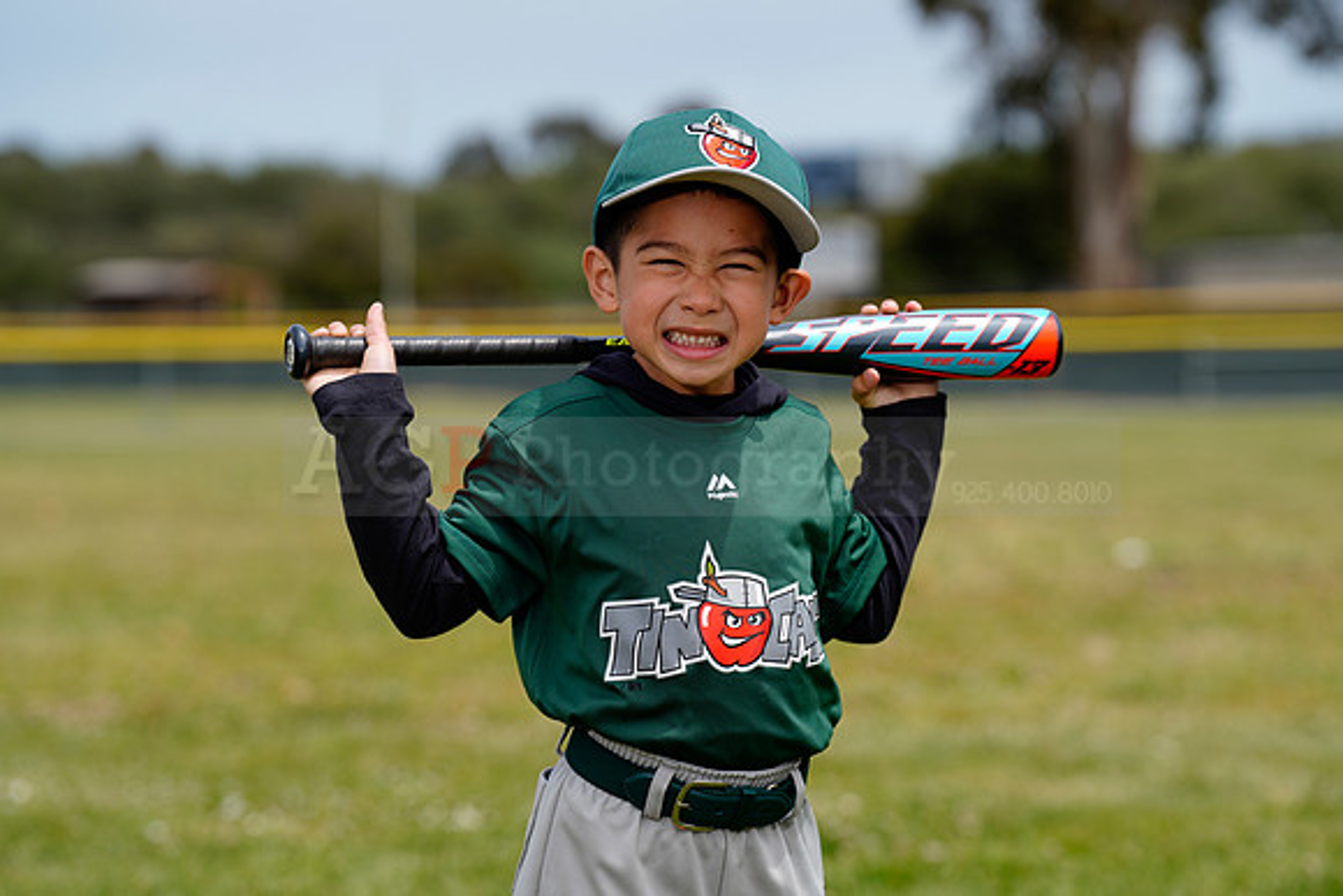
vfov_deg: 10.6
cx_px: 672
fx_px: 4851
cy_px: 448
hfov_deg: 15.8
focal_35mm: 130
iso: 50
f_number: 4.5
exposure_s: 1/320
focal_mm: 130
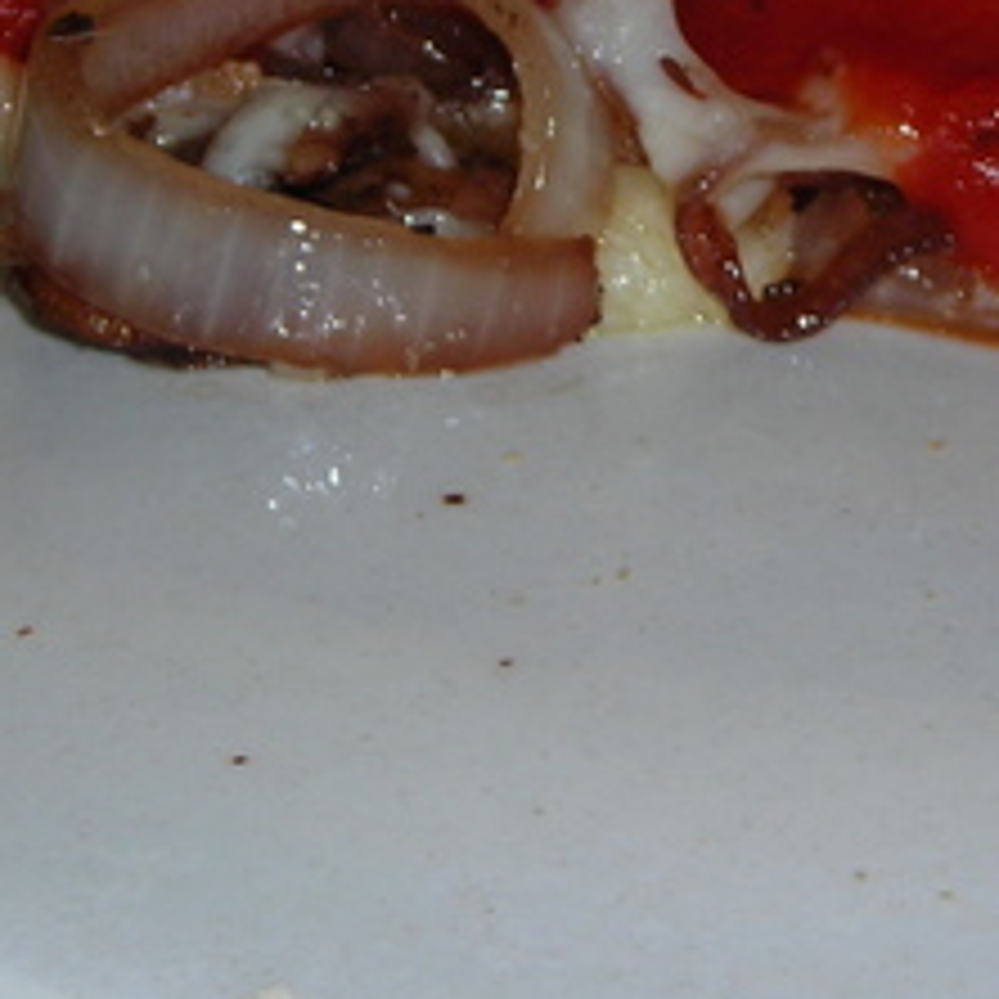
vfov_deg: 9.2
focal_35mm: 188
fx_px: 6138
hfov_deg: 9.3
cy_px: 2
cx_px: 580
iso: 50
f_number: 4.2
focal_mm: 12.7
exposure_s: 1/60.1
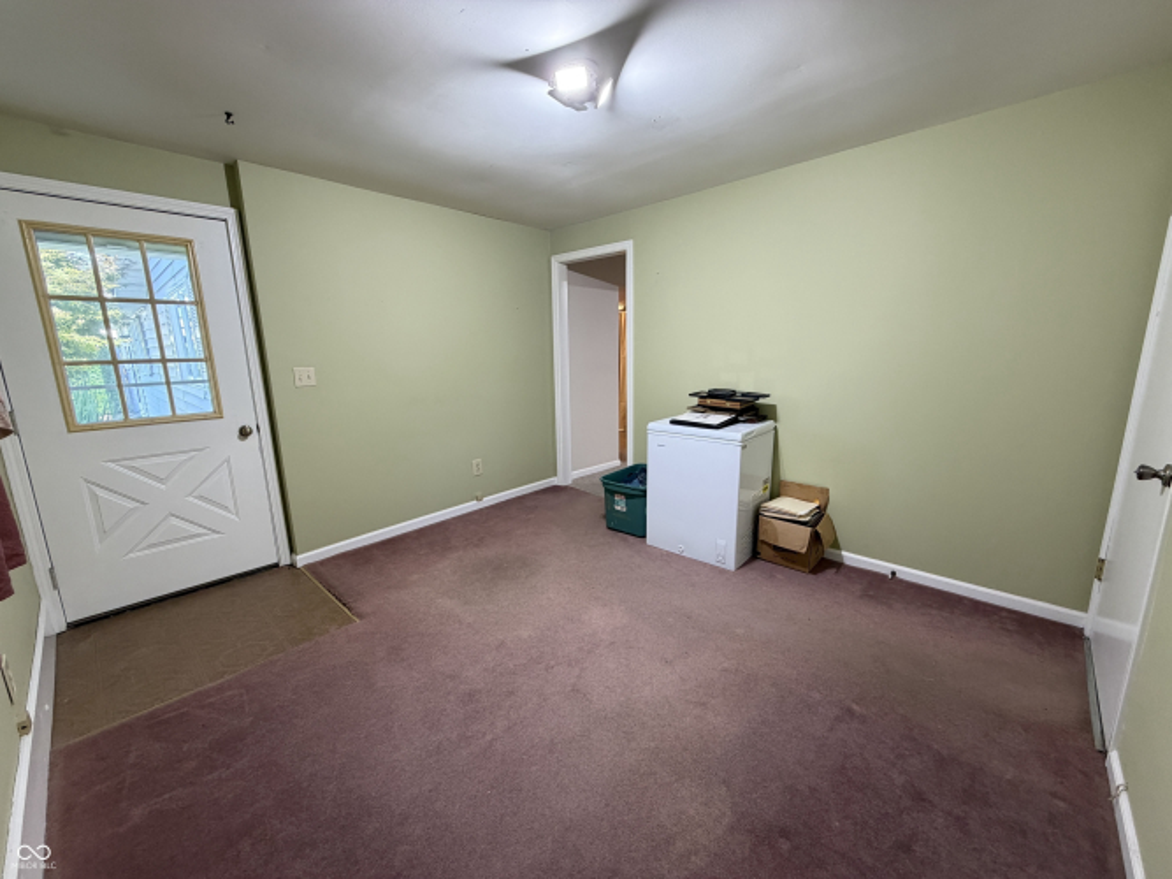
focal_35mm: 14
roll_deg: +1.1
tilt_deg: -11.5
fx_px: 474
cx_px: 586
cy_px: 440
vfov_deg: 85.7
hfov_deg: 102.1
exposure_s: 1/120
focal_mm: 2.22
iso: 200
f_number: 2.2
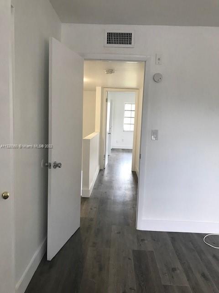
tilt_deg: -5.1
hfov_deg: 49.7
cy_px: 146
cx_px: 110
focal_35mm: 28
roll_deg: -1.6
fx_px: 236
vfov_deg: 63.4
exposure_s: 1/40
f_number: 1.8
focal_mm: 3.99
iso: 32
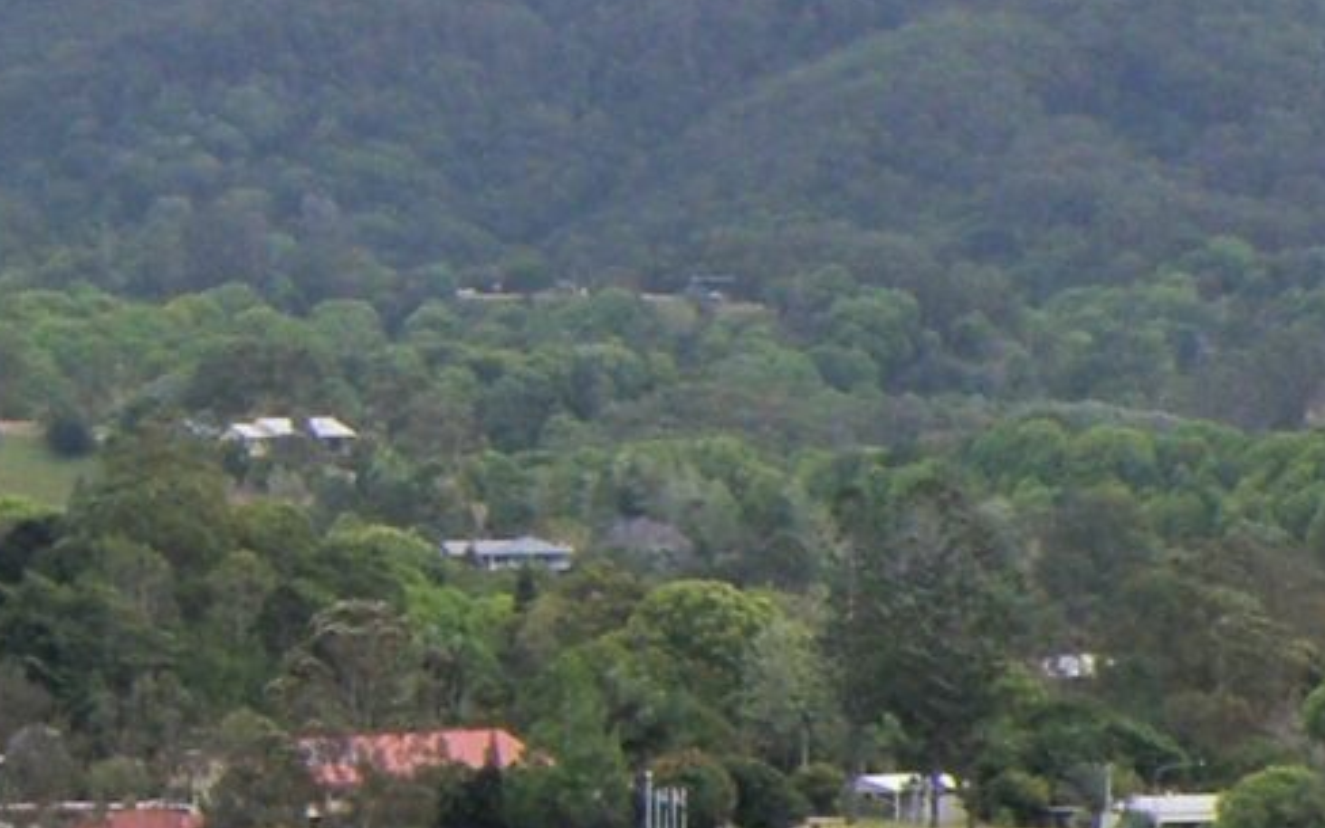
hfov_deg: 7.2
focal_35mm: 289
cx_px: -559
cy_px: 809
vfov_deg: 4.5
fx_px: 10436
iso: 64
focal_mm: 9.31
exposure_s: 1/200
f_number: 5.6
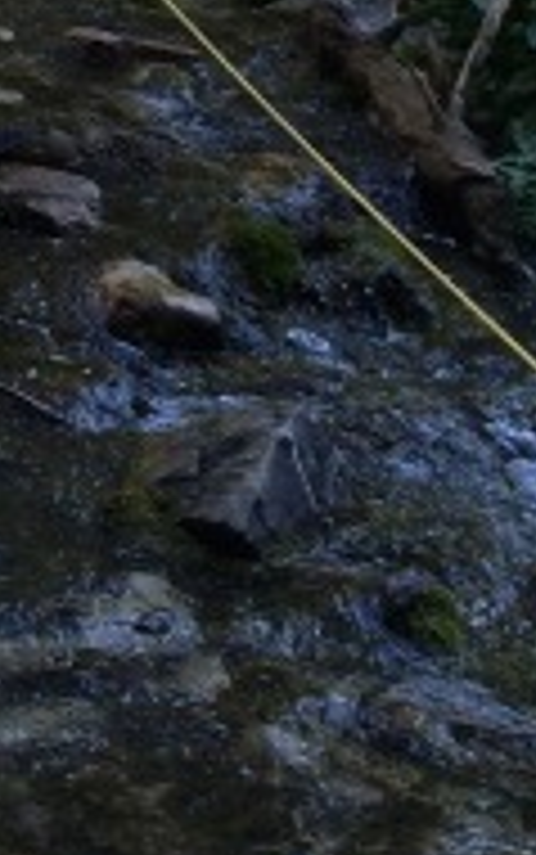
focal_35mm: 138
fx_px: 3221
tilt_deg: -8.0
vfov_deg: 14.4
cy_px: -326
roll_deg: +1.7
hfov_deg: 8.6
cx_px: -757
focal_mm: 4.15
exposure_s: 1/258
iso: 32
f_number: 2.2
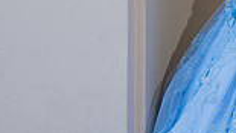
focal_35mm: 192
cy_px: -136
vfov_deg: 6.1
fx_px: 1201
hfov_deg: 11.0
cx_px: 282
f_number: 3.2
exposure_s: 1/200
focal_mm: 44
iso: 200
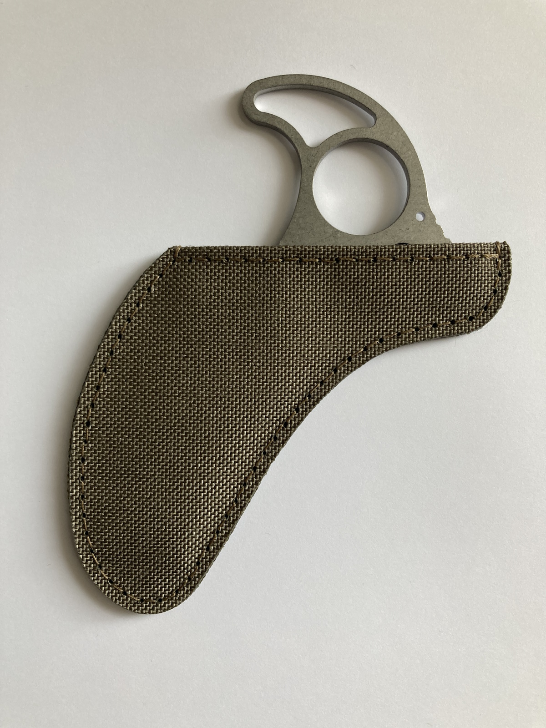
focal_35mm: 28
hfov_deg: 49.7
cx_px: 273
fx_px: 589
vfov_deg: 63.4
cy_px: 364
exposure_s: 1/82
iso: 80
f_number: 1.8
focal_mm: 3.99
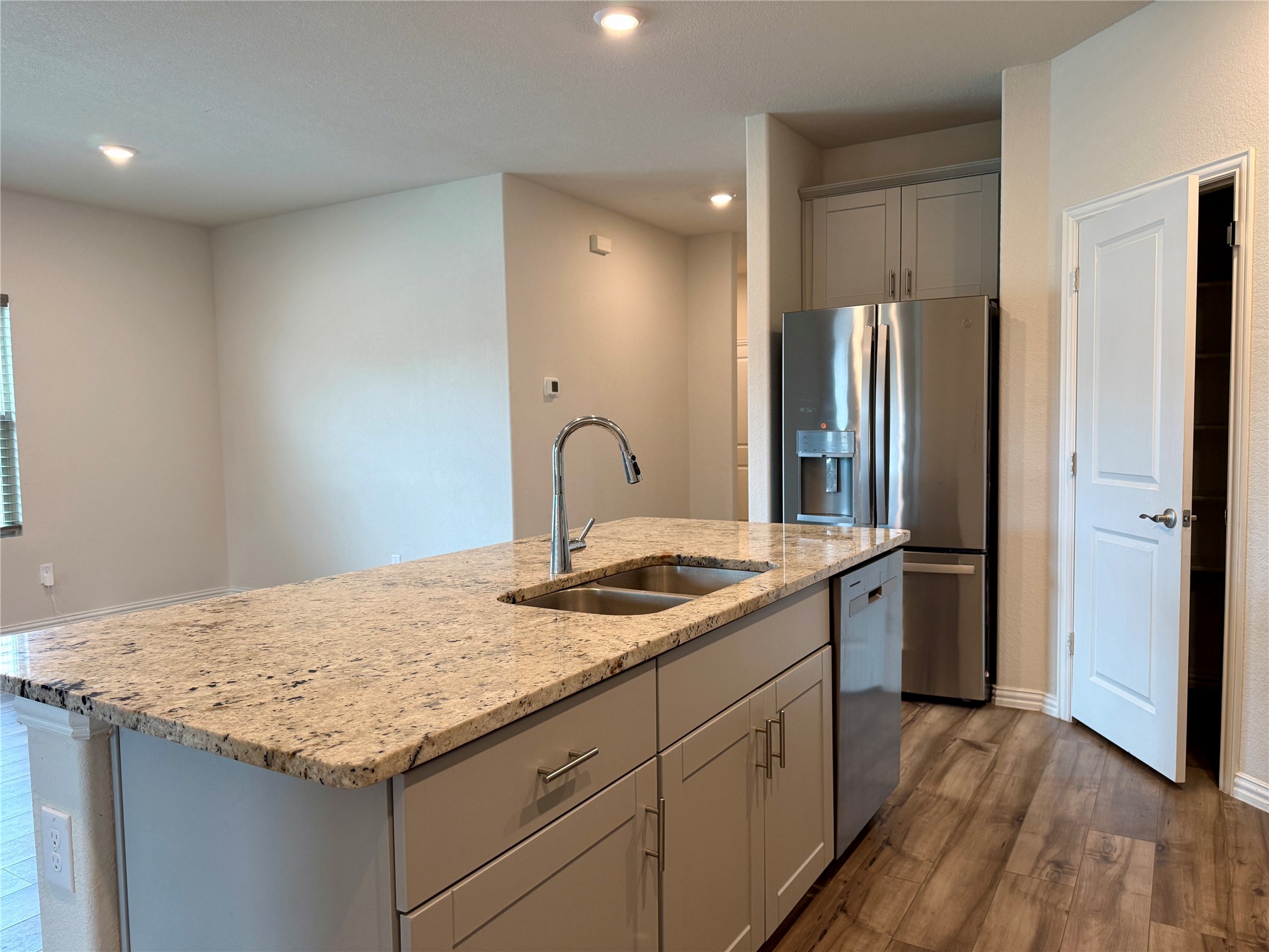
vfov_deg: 56.8
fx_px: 880
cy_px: 476
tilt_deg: -2.8
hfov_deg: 71.6
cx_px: 634
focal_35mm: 24
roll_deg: +1.2
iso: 160
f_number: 1.78
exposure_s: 1/120
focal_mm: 6.76
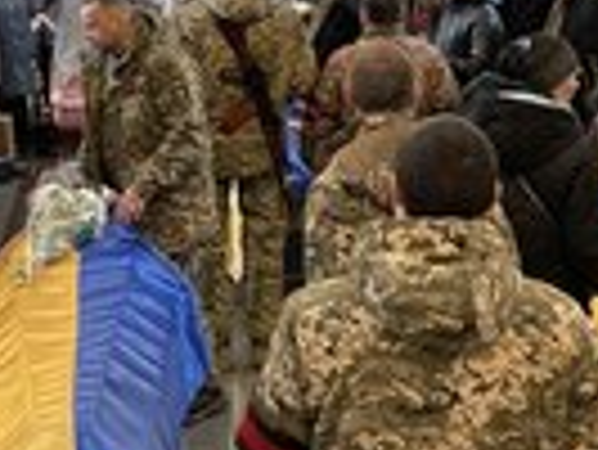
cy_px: 108
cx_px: 247
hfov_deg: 25.0
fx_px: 1349
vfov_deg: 18.8
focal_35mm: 78
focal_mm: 4.2
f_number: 1.6
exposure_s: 1/60
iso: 400
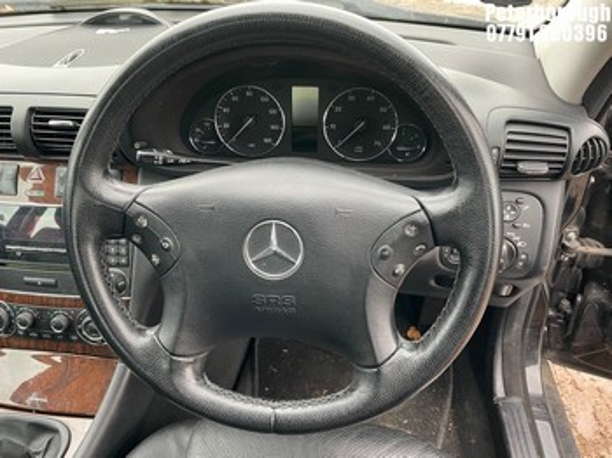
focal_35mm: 26
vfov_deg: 53.0
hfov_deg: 67.3
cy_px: 229
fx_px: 459
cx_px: 306
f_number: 1.6
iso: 125
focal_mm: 4.2
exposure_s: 1/97
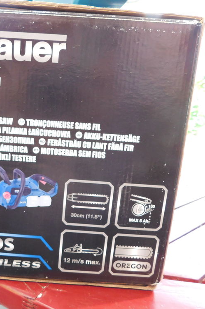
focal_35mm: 32
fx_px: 274
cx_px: 42
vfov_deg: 58.7
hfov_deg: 39.5
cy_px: 154
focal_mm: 4
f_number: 3
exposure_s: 1/30
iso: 200
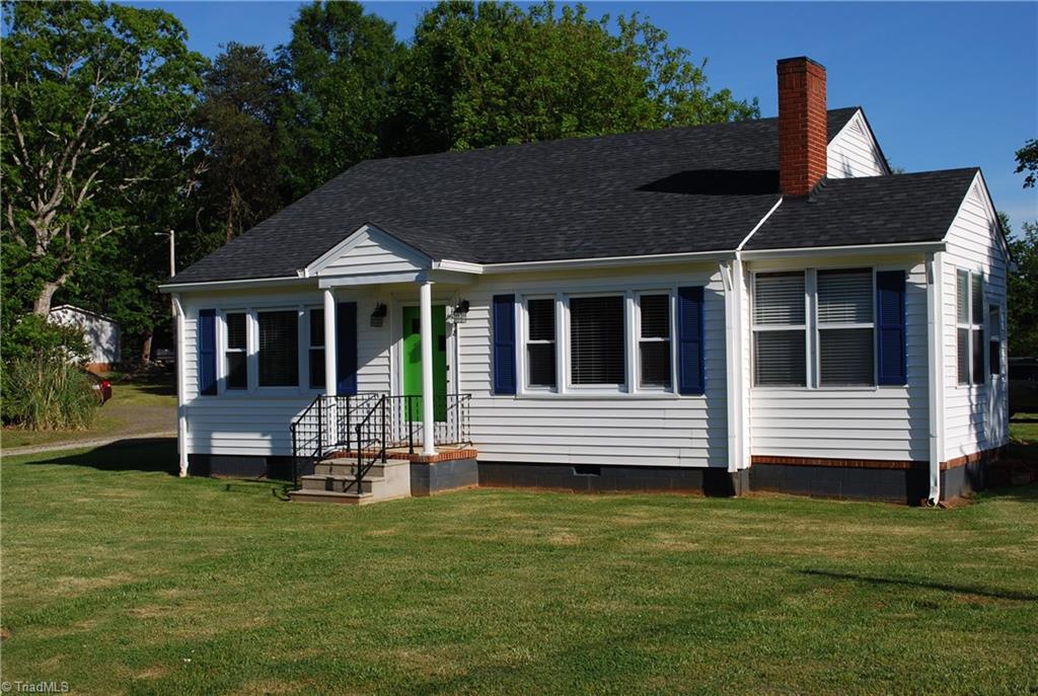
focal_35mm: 45
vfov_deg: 30.0
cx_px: 519
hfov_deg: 43.5
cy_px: 348
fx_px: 1300
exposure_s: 1/250
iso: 100
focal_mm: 30
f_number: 8
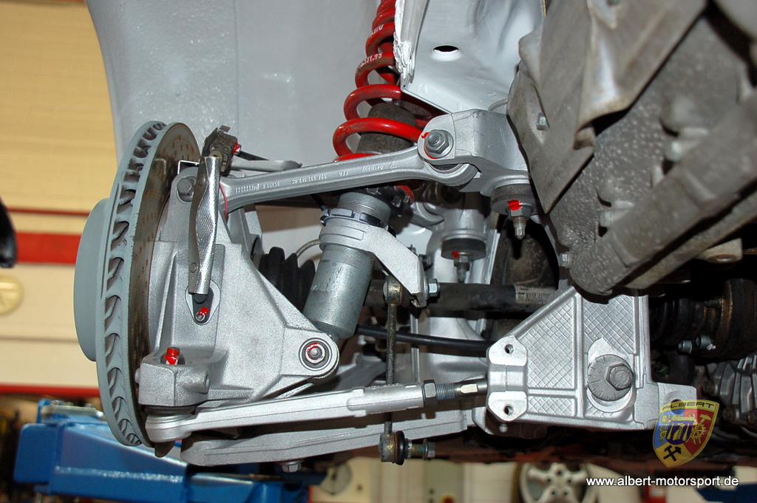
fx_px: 851
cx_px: 378
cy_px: 252
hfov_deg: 48.0
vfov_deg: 33.0
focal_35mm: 40
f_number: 3.8
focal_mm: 27
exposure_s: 1/60
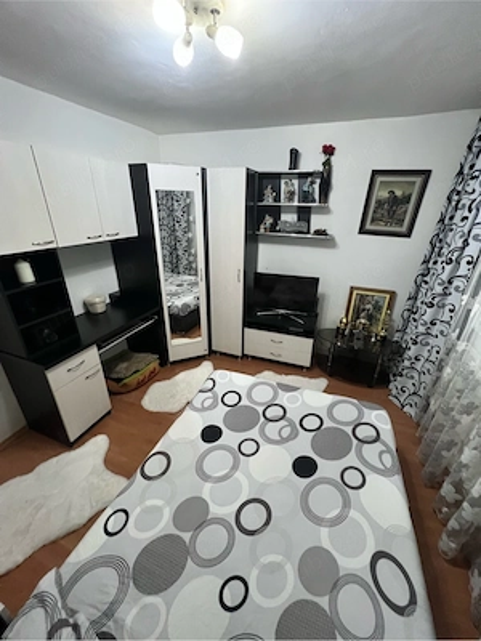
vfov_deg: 106.2
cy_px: 320
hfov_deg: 89.9
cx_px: 240
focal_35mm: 13
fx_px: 241
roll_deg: -2.5
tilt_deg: -25.0
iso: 800
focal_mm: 1.57
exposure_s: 1/50
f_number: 1.8
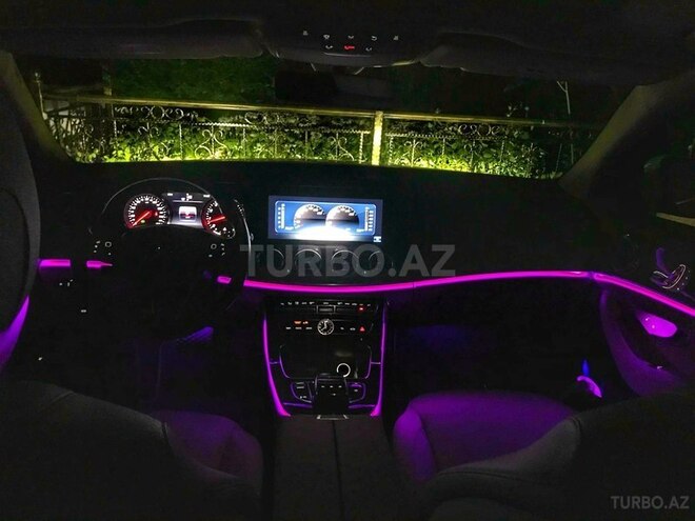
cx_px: 348
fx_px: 562
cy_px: 260
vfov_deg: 49.7
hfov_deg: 63.4
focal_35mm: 28
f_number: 1.8
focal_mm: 3.99
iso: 80
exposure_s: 1/7
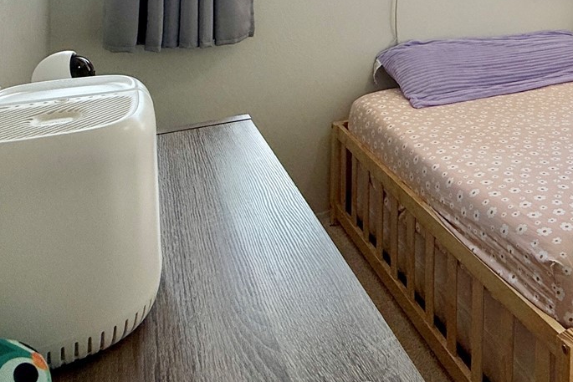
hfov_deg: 50.0
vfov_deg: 33.5
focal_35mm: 34
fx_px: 541
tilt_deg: -1.6
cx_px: 508
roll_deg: -1.6
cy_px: -45
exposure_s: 1/242
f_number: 2.2
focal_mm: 2.22
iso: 64
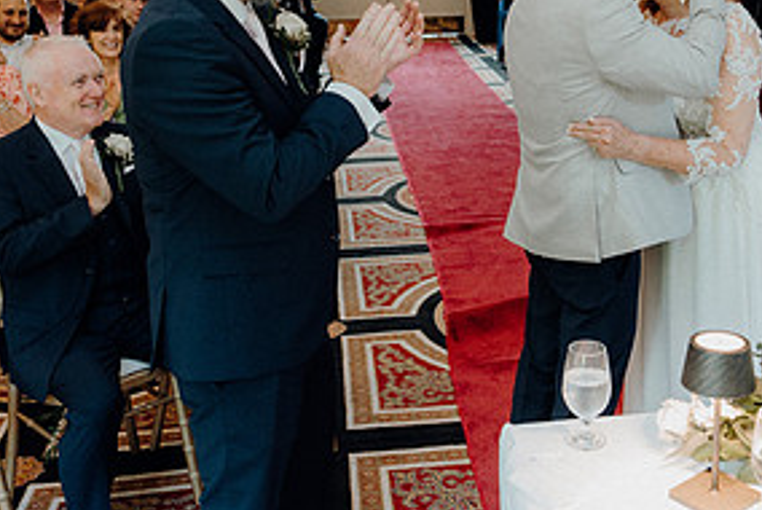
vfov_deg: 27.1
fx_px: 1038
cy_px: 109
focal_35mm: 49
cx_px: 499
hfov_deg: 39.9
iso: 2000
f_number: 3.5
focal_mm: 24
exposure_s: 1/160
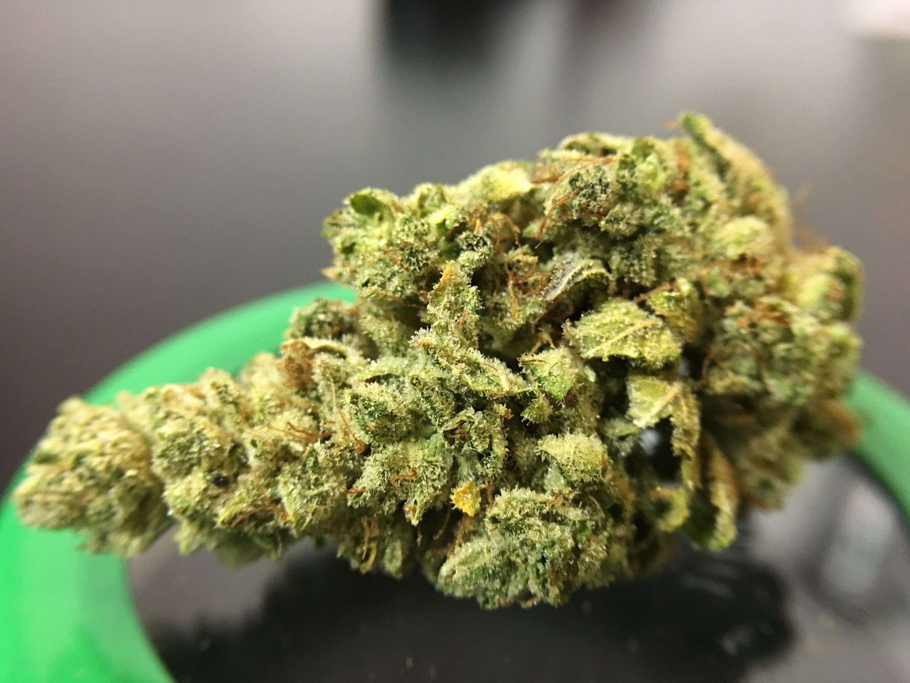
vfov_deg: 48.2
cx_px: 455
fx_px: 762
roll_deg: -4.5
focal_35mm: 29
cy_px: 342
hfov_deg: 61.7
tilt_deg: -26.8
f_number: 2.2
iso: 100
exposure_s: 1/10
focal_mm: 4.15
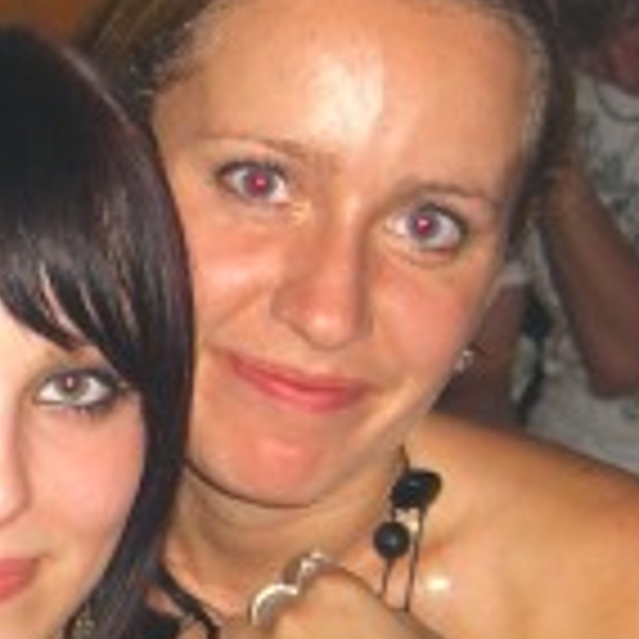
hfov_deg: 12.1
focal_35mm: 142
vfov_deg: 12.2
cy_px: 562
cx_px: -32
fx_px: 2966
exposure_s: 1/60
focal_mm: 7.9
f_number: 2.8
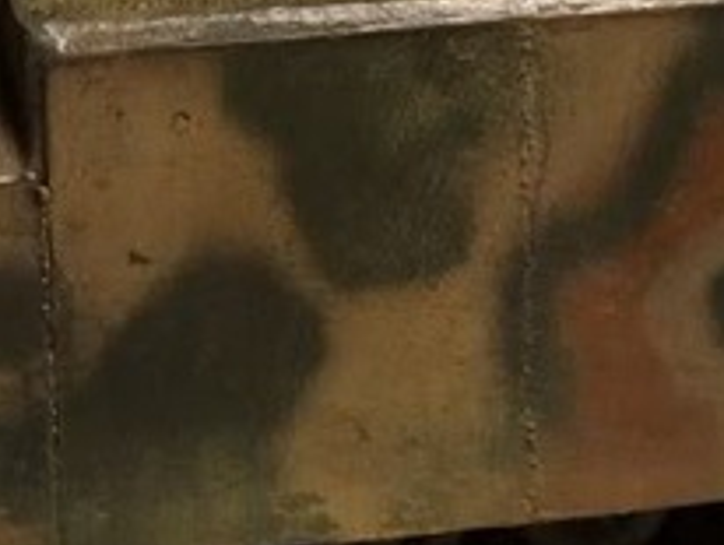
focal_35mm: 144
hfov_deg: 13.7
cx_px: 295
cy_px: -88
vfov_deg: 10.2
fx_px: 3015
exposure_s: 1/97.5
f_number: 2.9
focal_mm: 5.7
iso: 80
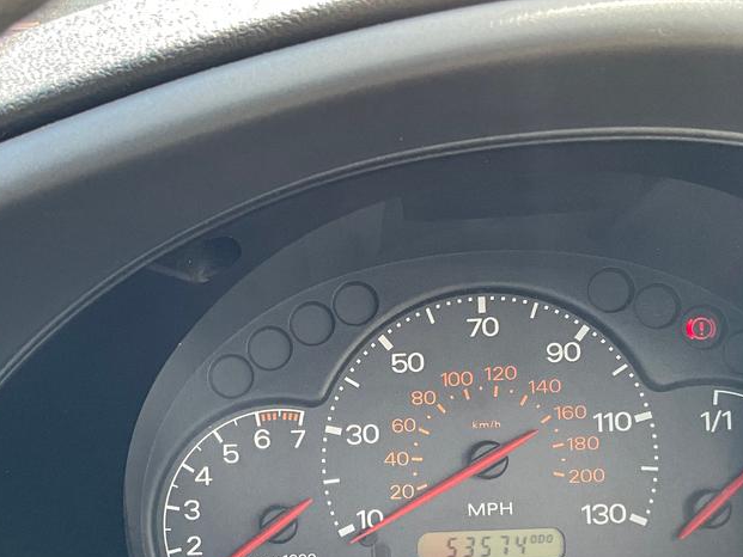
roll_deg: +1.3
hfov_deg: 34.2
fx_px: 1202
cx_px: 280
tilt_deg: -25.3
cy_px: 441
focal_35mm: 56
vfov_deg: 25.7
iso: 64
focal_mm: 3
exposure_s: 1/98
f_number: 1.8
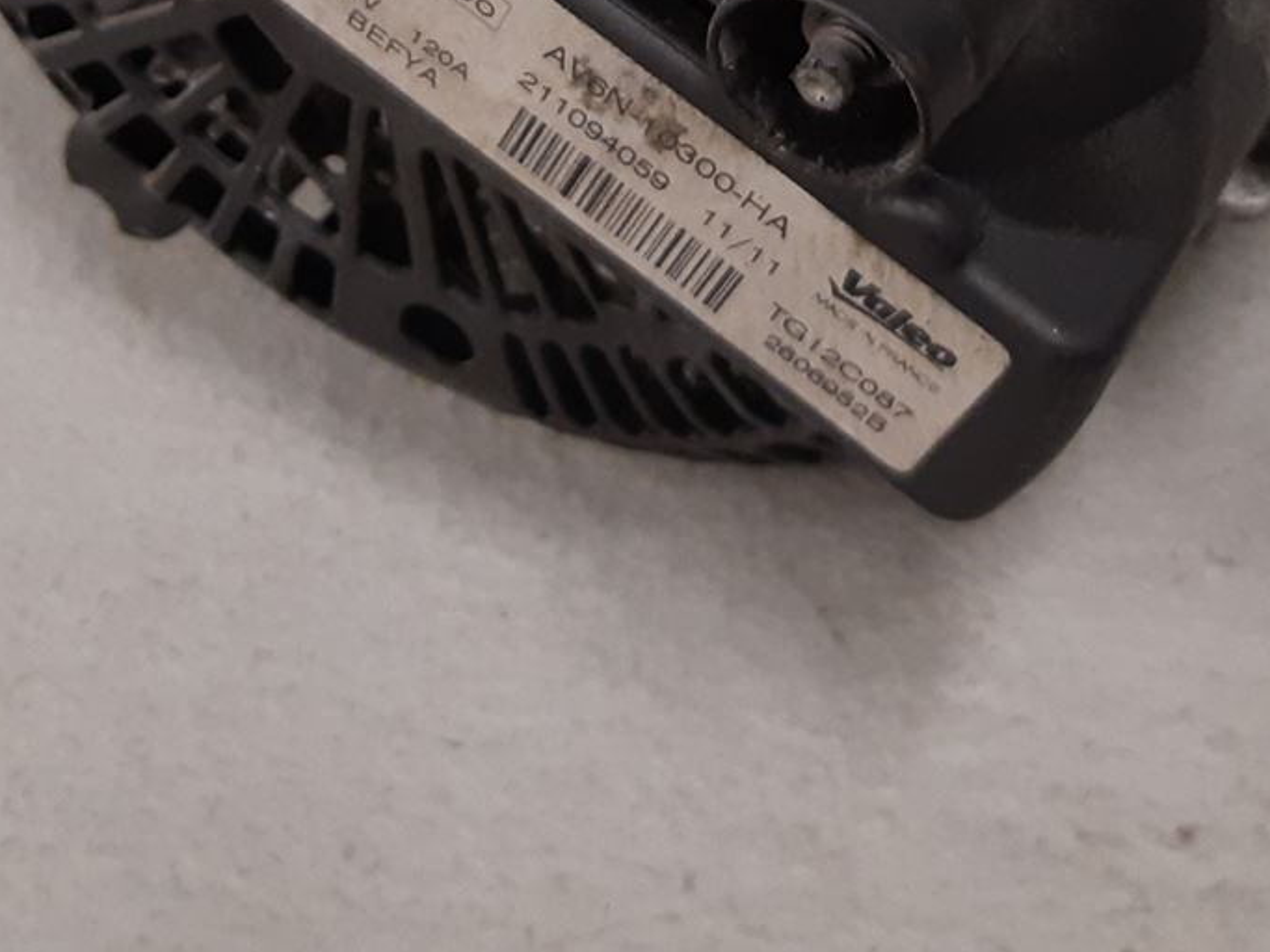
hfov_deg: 25.0
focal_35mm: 78
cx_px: 783
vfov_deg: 17.1
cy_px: -459
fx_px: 2861
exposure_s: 1/50
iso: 160
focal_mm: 3.93
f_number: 1.7
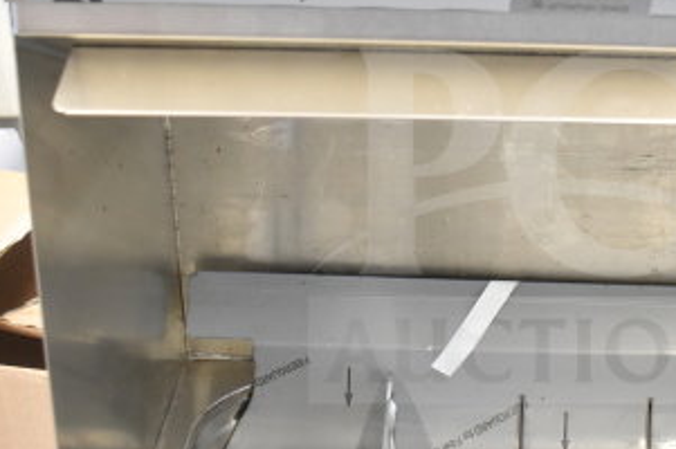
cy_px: 226
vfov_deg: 20.3
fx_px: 1257
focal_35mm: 67
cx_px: 559
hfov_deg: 29.3
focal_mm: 22
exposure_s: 1/40
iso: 1250
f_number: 3.8
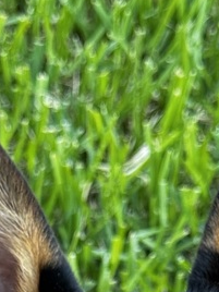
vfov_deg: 10.4
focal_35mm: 179
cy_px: 515
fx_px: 1510
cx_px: 77
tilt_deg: -61.9
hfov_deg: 8.3
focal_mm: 6.76
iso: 64
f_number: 1.78
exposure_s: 1/121
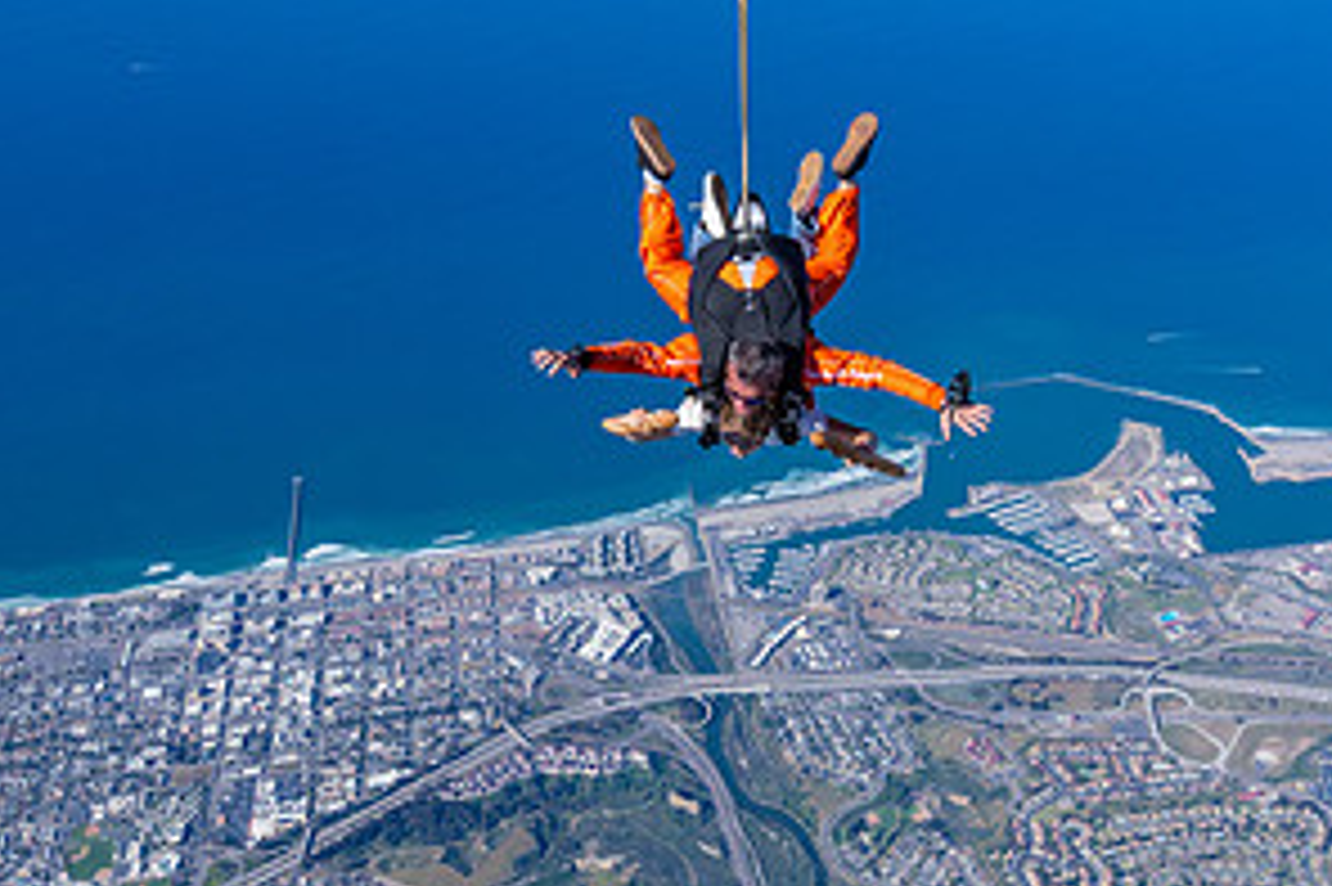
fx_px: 1886
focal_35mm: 51
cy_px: 290
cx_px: 796
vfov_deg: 26.3
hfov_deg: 38.7
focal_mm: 26
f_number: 11
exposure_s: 1/1600
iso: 800
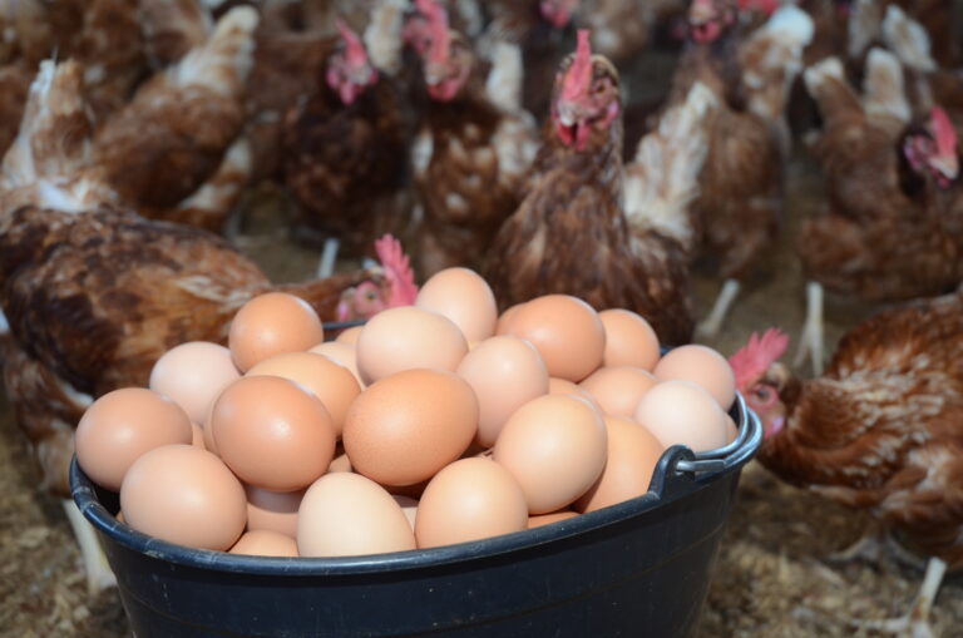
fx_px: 1522
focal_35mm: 57
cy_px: 319
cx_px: 482
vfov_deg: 23.7
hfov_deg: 35.1
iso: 500
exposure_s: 1/125
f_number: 6.3
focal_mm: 38
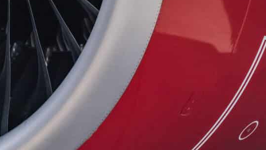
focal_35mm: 334
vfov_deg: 3.6
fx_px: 2356
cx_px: -3
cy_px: -70
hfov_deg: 6.4
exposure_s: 1/3200
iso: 400
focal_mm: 90
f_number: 6.3
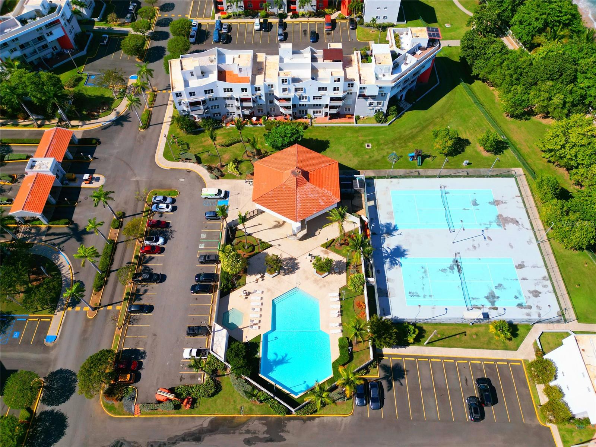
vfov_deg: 56.8
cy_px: 224
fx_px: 413
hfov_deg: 71.6
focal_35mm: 24
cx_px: 298
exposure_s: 1/5000
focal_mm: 6.72
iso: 200
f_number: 1.7
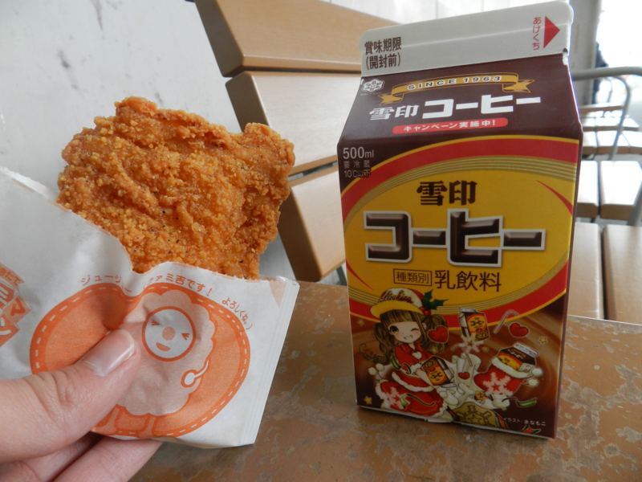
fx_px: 427
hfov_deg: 73.9
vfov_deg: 58.9
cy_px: 241
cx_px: 321
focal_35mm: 23
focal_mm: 4
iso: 160
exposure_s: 1/50
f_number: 3.4
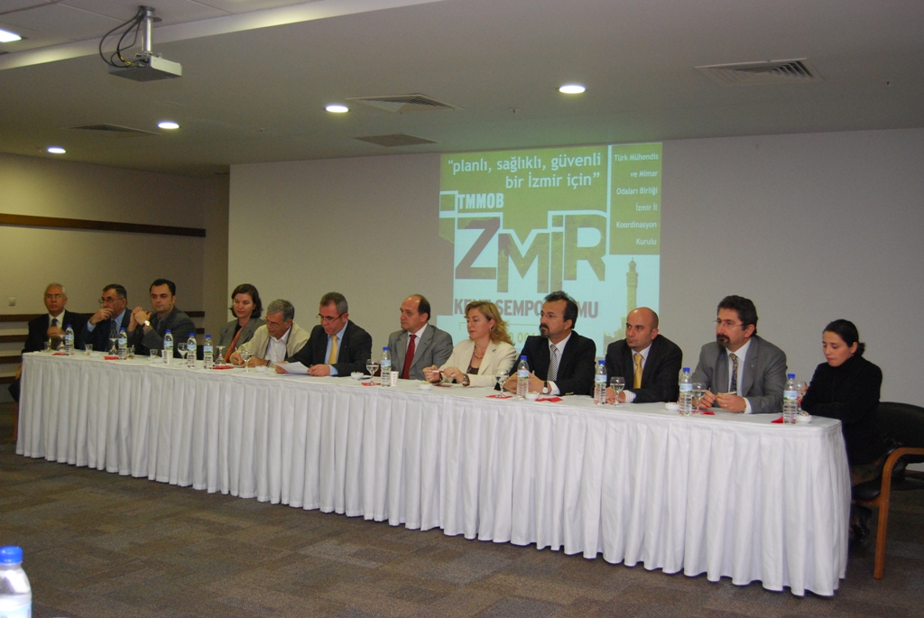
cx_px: 462
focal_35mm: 36
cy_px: 309
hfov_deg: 53.1
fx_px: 925
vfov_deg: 37.0
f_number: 4
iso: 900
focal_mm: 24
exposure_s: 1/60
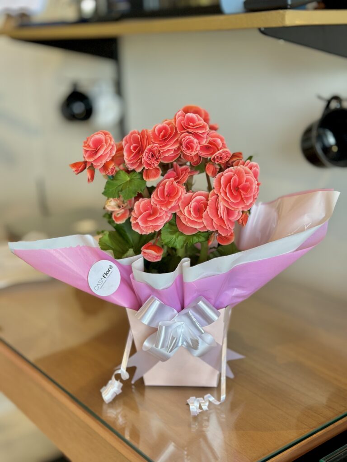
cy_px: 231
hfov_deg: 30.3
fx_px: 642
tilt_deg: -16.0
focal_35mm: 48
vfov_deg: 39.7
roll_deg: -0.2
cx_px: 174
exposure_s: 1/120
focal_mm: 6.86
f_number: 1.78
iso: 80
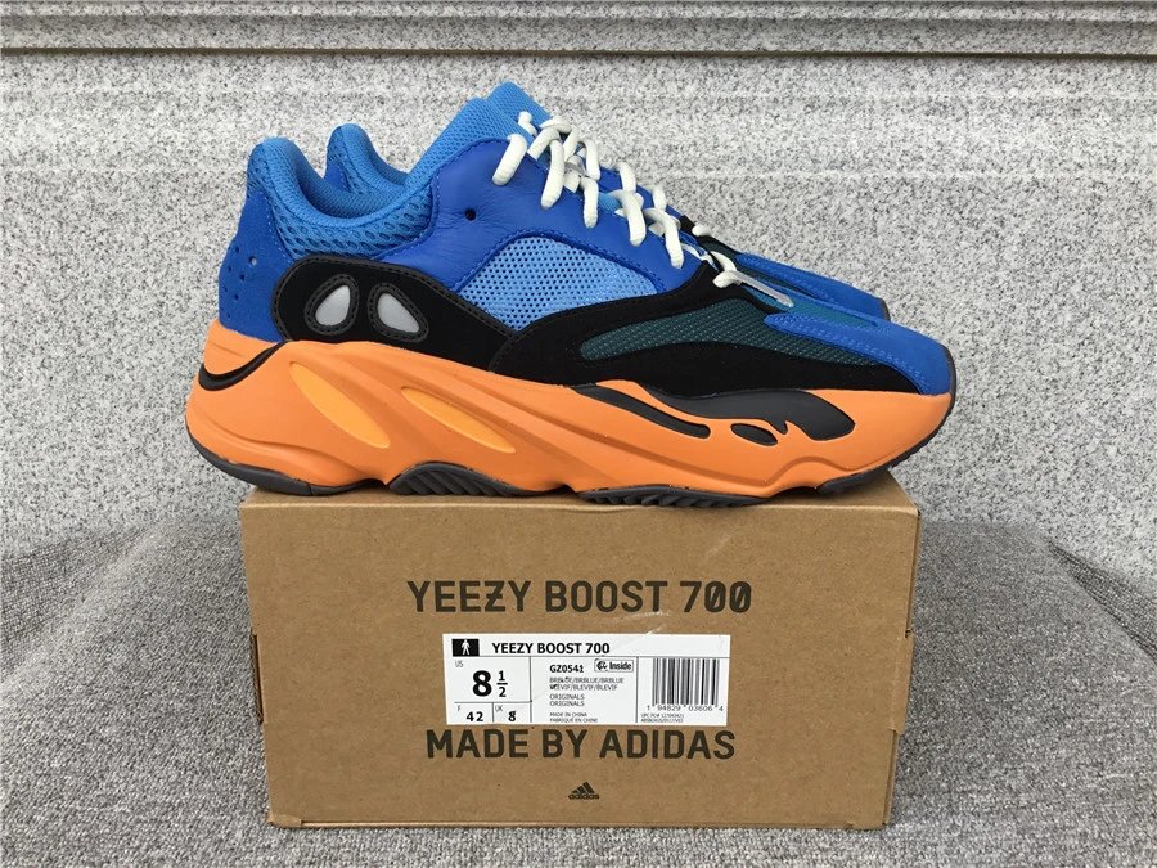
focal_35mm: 31
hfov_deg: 58.4
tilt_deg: -18.7
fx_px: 1036
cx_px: 578
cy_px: 434
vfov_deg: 45.4
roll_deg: +0.3
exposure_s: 1/144
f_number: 2.4
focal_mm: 3.3
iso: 25
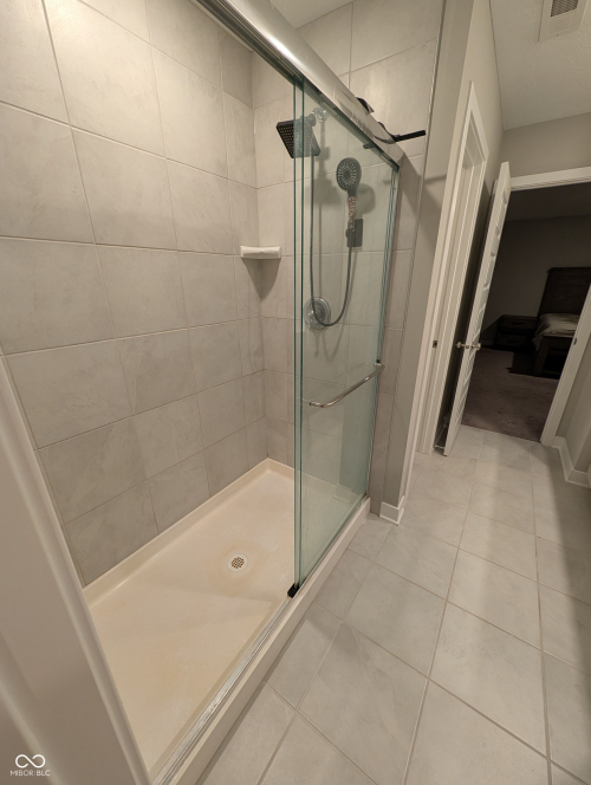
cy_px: 392
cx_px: 296
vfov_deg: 110.5
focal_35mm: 12
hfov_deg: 94.6
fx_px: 272
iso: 83
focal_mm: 2.02
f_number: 1.7
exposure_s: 1/60
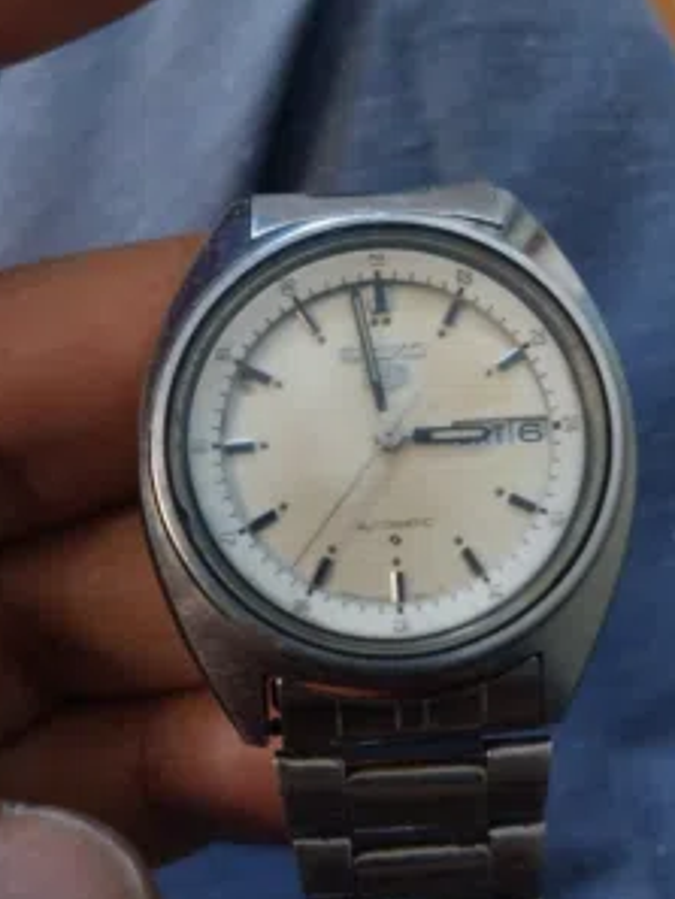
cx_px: 421
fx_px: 909
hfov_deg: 40.5
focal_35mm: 35
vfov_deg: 52.5
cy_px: 409
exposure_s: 1/24
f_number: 1.8
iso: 320
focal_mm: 4
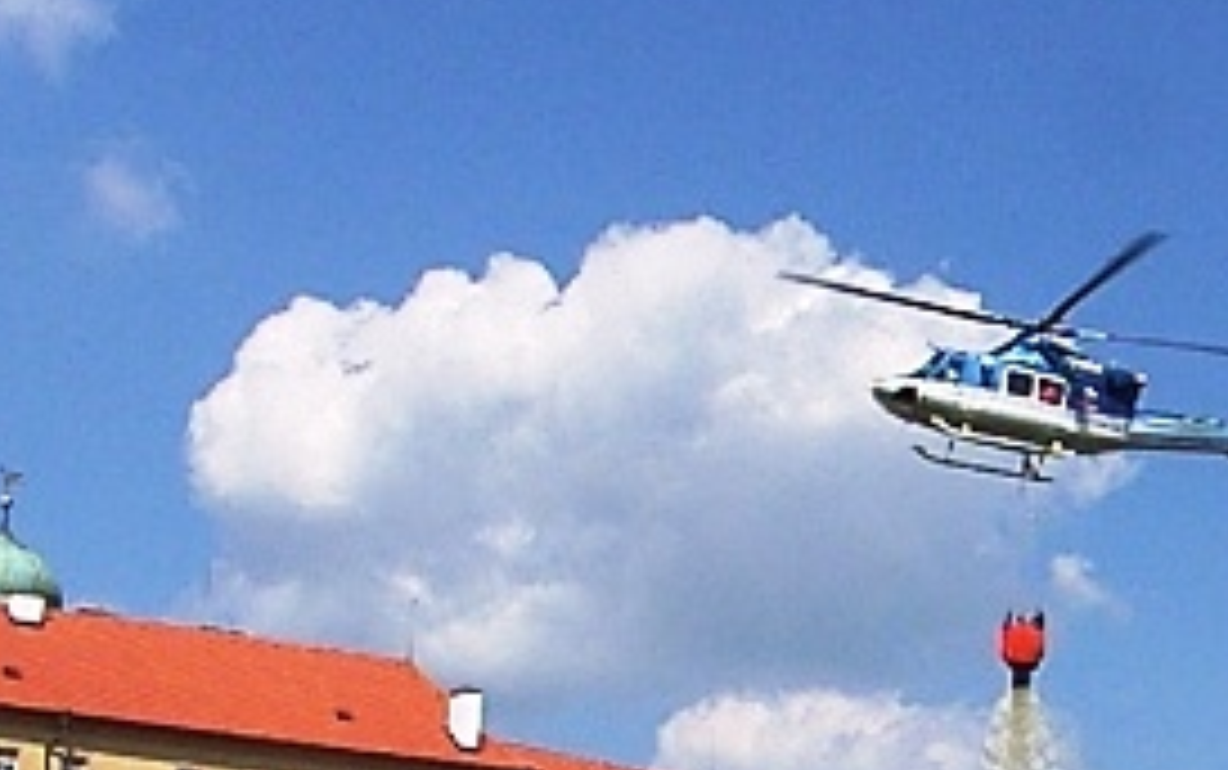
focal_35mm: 87
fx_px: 2913
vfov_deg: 14.8
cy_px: 761
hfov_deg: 23.4
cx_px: 1017
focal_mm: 9
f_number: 7.1
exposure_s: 1/400
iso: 50
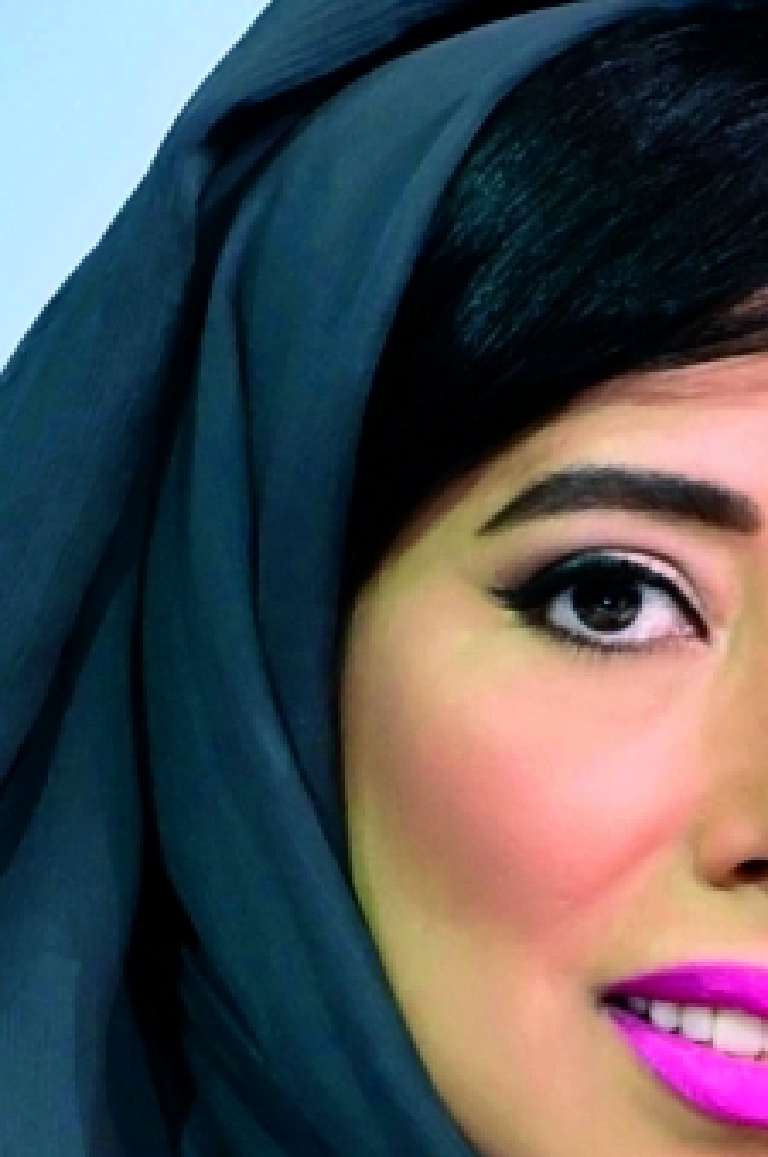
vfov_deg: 15.5
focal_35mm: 132
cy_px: 823
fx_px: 4237
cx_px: 602
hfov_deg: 10.3
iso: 400
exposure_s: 1/100
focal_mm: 70
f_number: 4.5
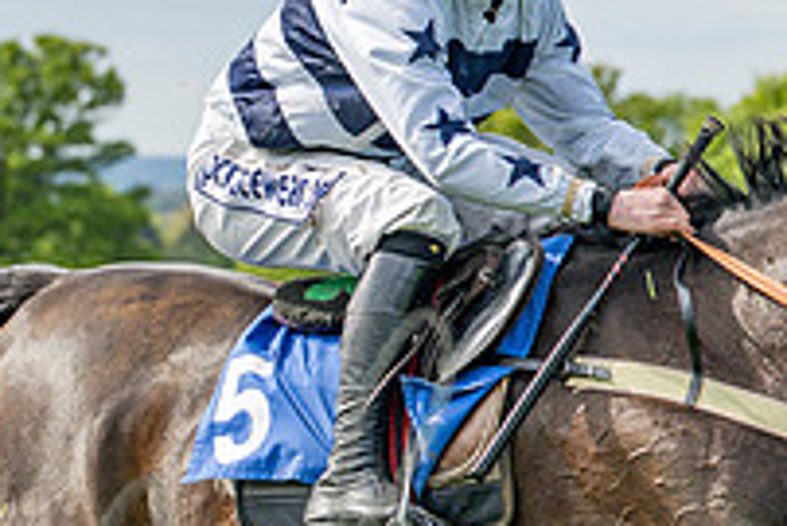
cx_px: 403
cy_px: 738
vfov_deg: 4.2
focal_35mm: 330
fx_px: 7219
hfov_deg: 6.2
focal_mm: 70
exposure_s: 1/1600
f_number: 4
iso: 200
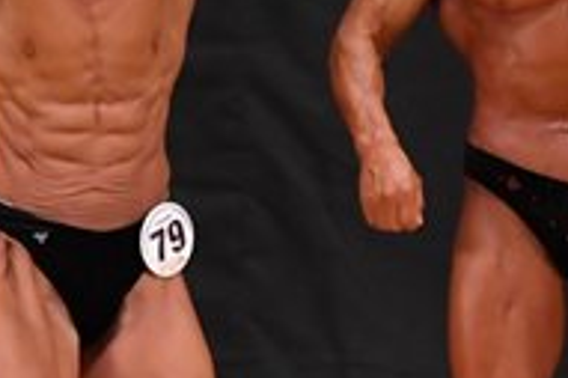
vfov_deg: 1.3
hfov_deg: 1.9
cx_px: 784
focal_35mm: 1093
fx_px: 17230
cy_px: 226
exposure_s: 1/400
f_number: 5.6
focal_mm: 180
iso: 4500
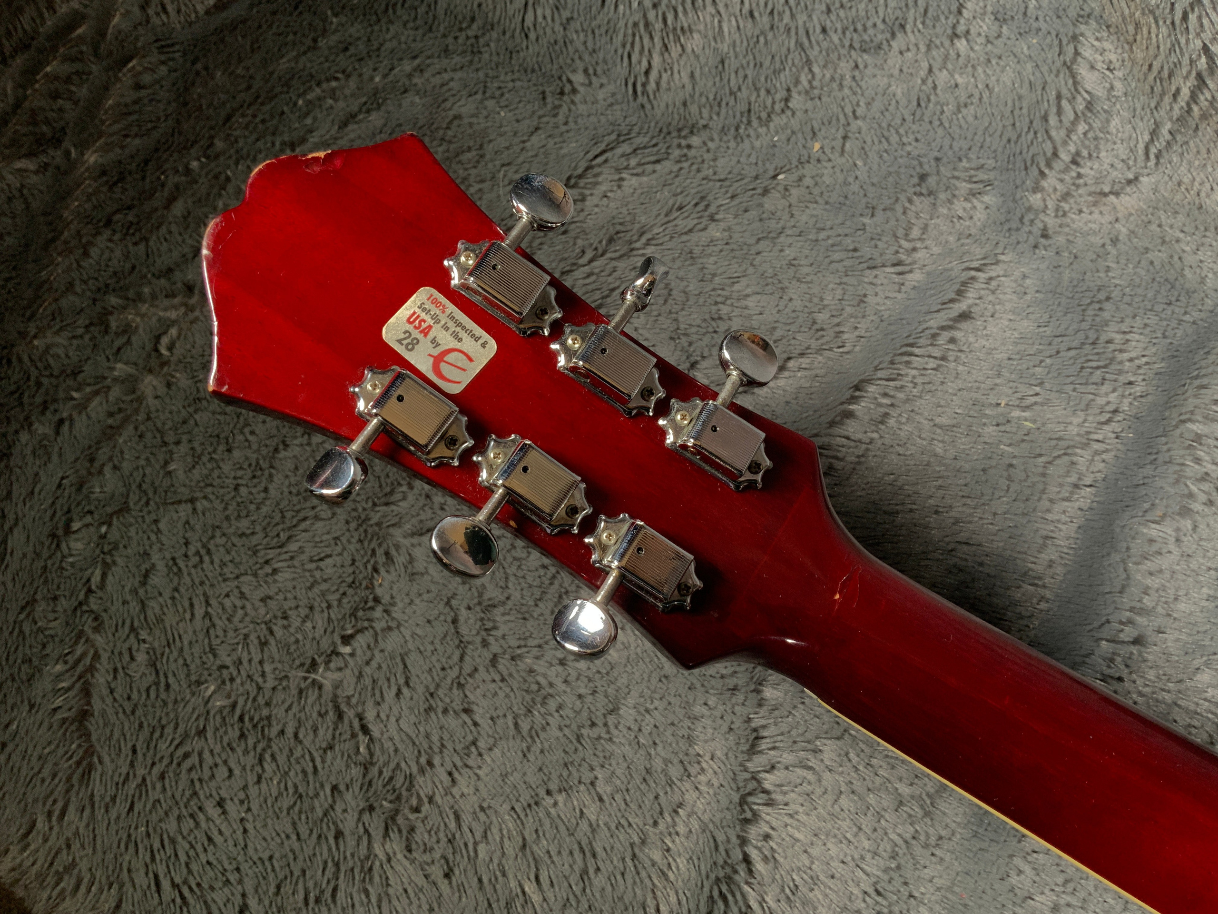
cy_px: 457
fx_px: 1020
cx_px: 609
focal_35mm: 29
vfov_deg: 48.2
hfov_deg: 61.7
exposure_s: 1/78
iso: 64
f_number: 1.8
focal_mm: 3
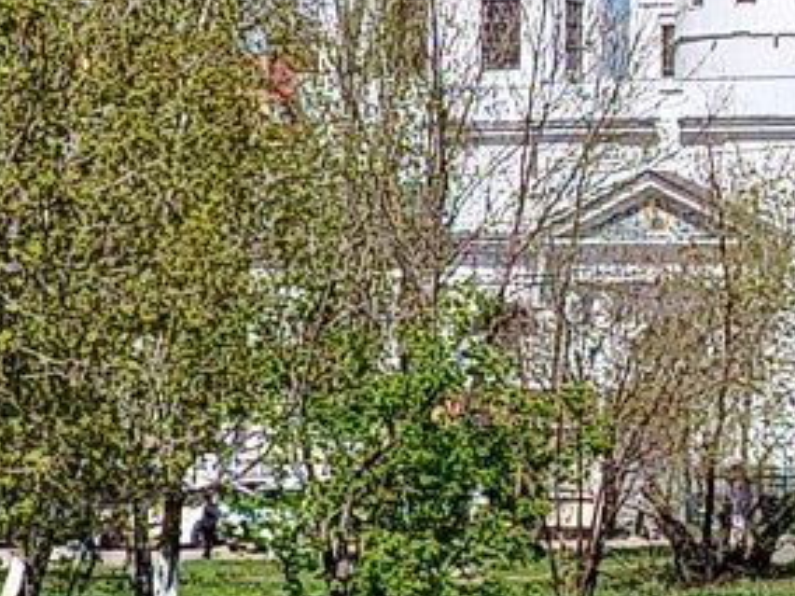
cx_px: 188
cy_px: -133
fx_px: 5099
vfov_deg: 6.6
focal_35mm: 222
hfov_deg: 8.9
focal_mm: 5.25
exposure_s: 1/1463
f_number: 1.75
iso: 100
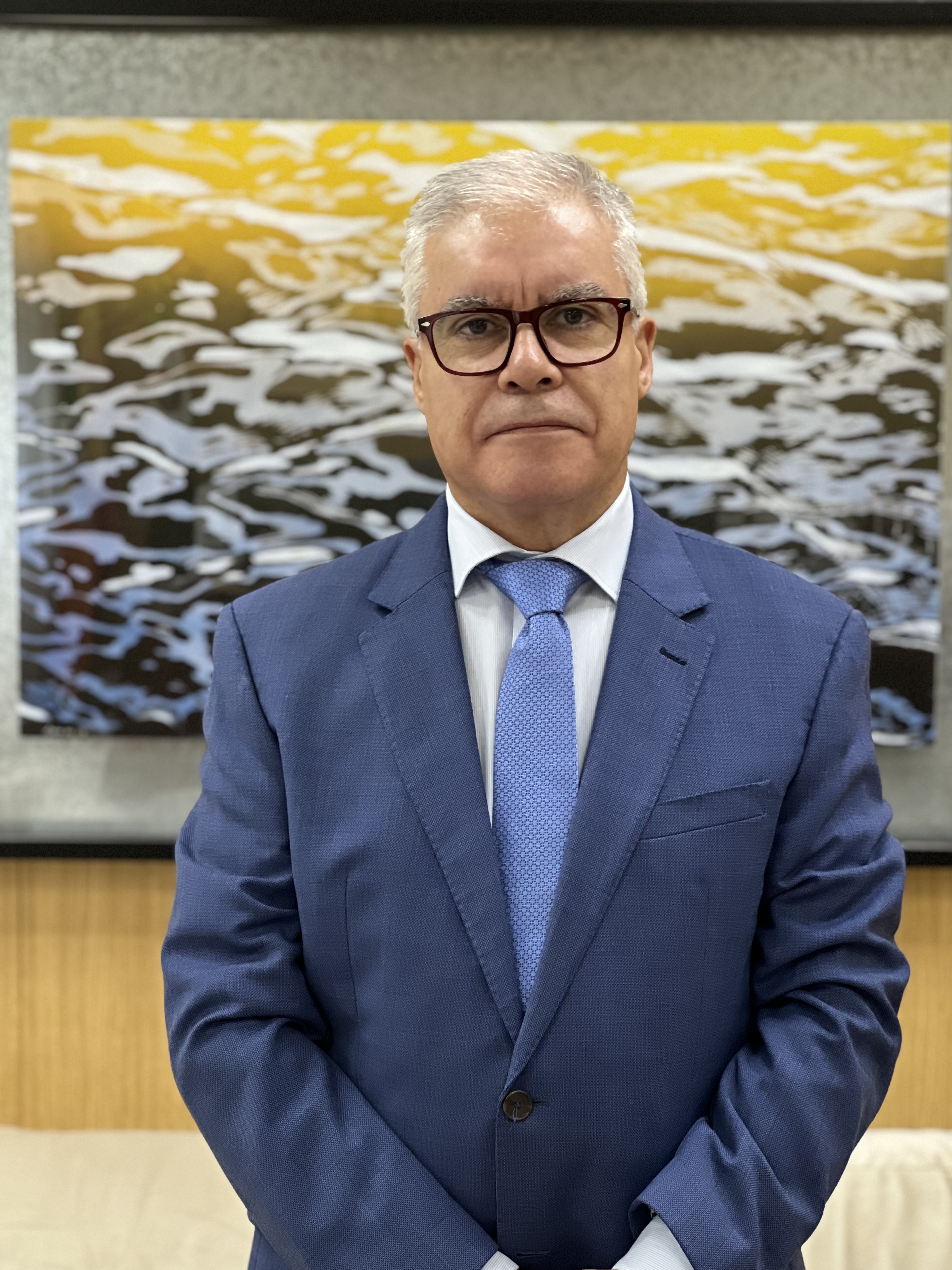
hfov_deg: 18.0
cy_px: 675
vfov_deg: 23.8
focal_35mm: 82
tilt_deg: -5.4
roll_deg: +0.2
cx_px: 505
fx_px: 3007
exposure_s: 1/25
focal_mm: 9
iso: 400
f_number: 2.8
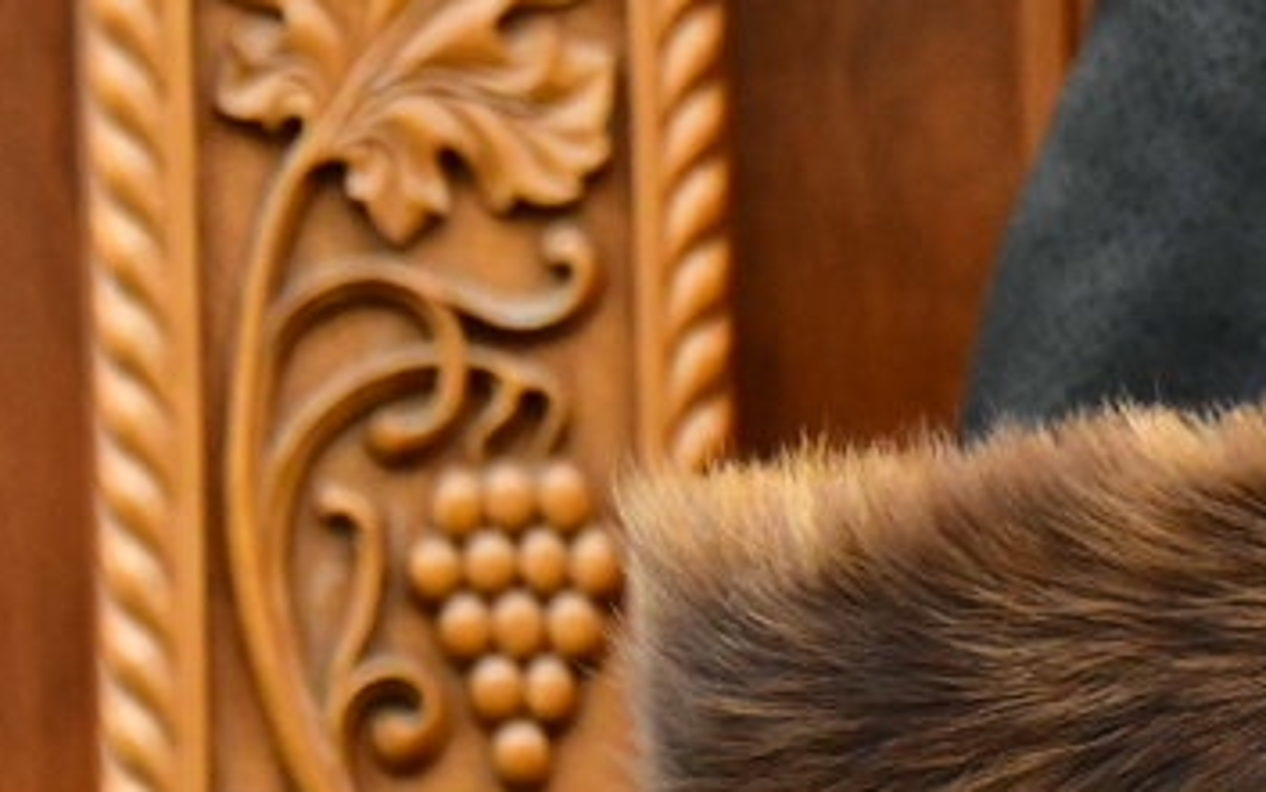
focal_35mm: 469
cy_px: 869
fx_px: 16189
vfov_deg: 2.8
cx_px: 2313
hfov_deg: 4.4
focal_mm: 116
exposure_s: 1/200
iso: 2500
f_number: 5.6
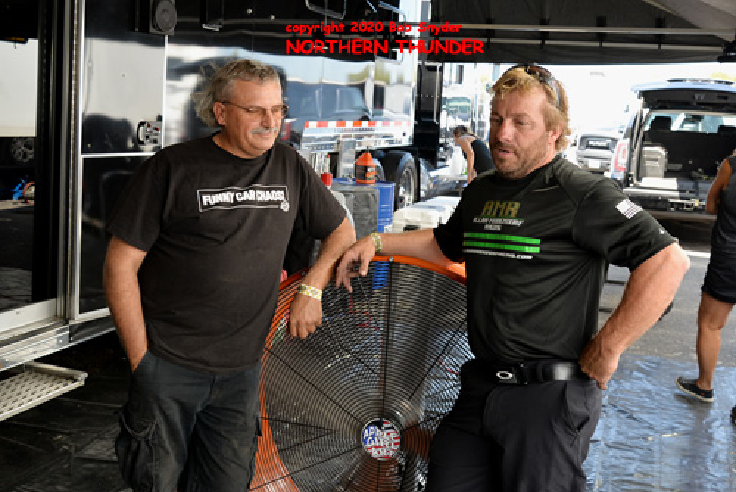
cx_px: 368
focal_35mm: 29
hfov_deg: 63.6
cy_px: 246
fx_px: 593
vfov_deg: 45.0
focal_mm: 29
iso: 250
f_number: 5.6
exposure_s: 1/125
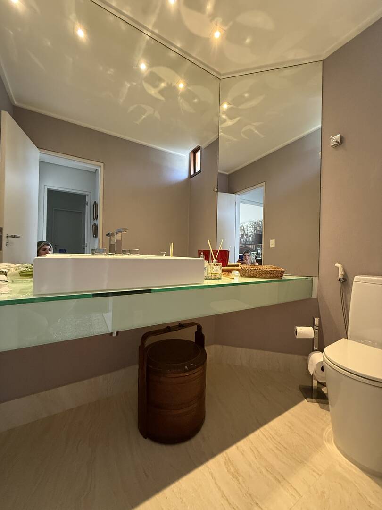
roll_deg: -2.3
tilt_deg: +0.8
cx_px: 191
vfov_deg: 102.1
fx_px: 206
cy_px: 255
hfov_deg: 85.7
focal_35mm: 14
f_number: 2.2
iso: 400
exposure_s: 1/60
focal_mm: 2.22
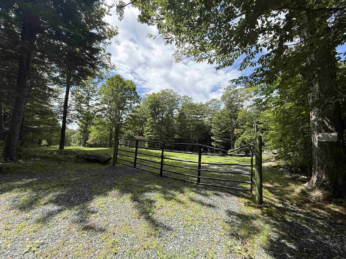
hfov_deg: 102.1
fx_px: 140
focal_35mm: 14
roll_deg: -2.7
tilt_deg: +5.4
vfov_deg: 85.7
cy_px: 130
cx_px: 173
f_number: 2.2
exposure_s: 1/1145
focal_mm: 2.22
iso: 64
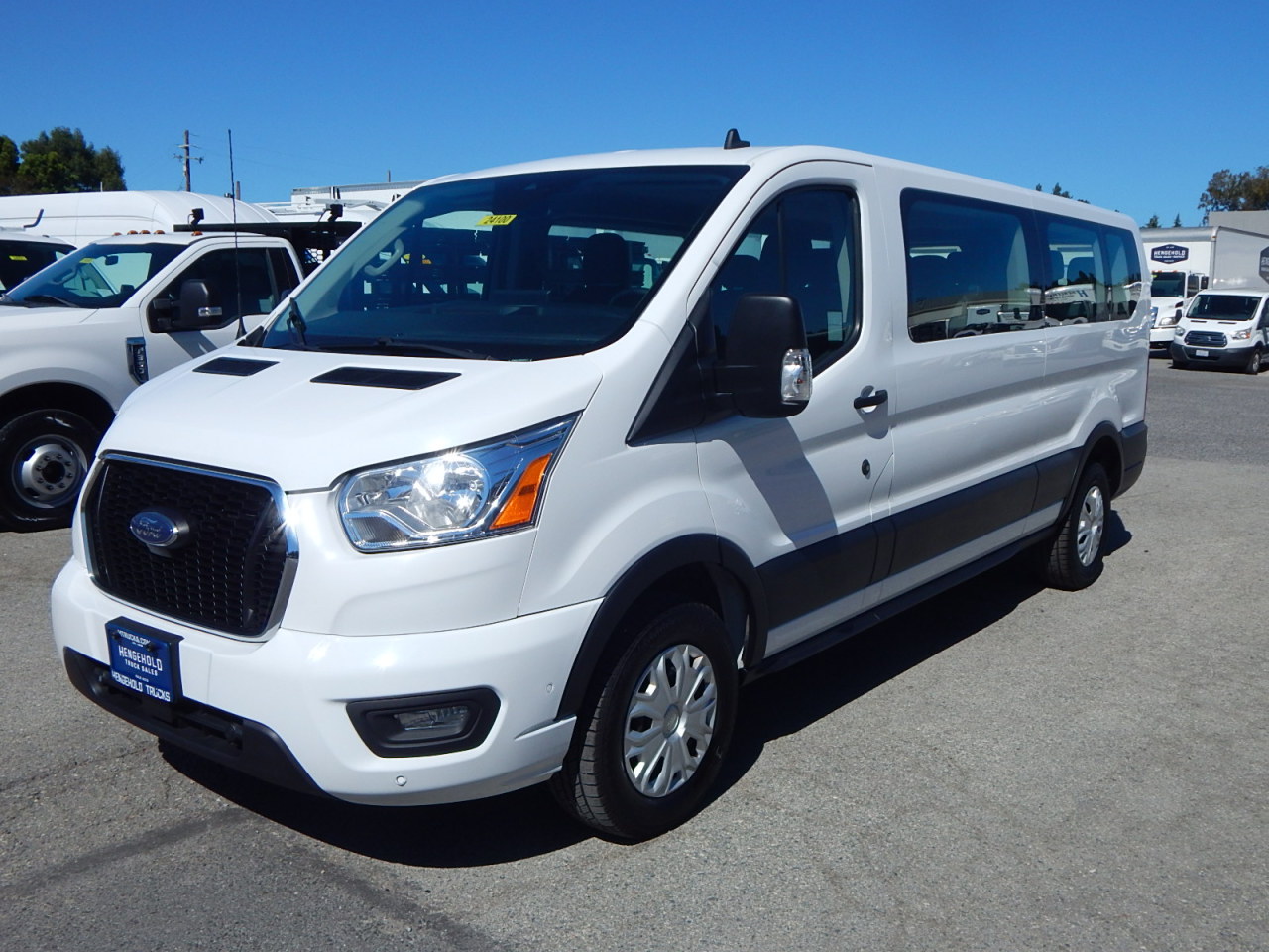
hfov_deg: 58.4
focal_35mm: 31
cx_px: 634
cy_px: 476
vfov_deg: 45.4
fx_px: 1136
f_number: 6.5
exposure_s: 1/1250
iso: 125
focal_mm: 5.6
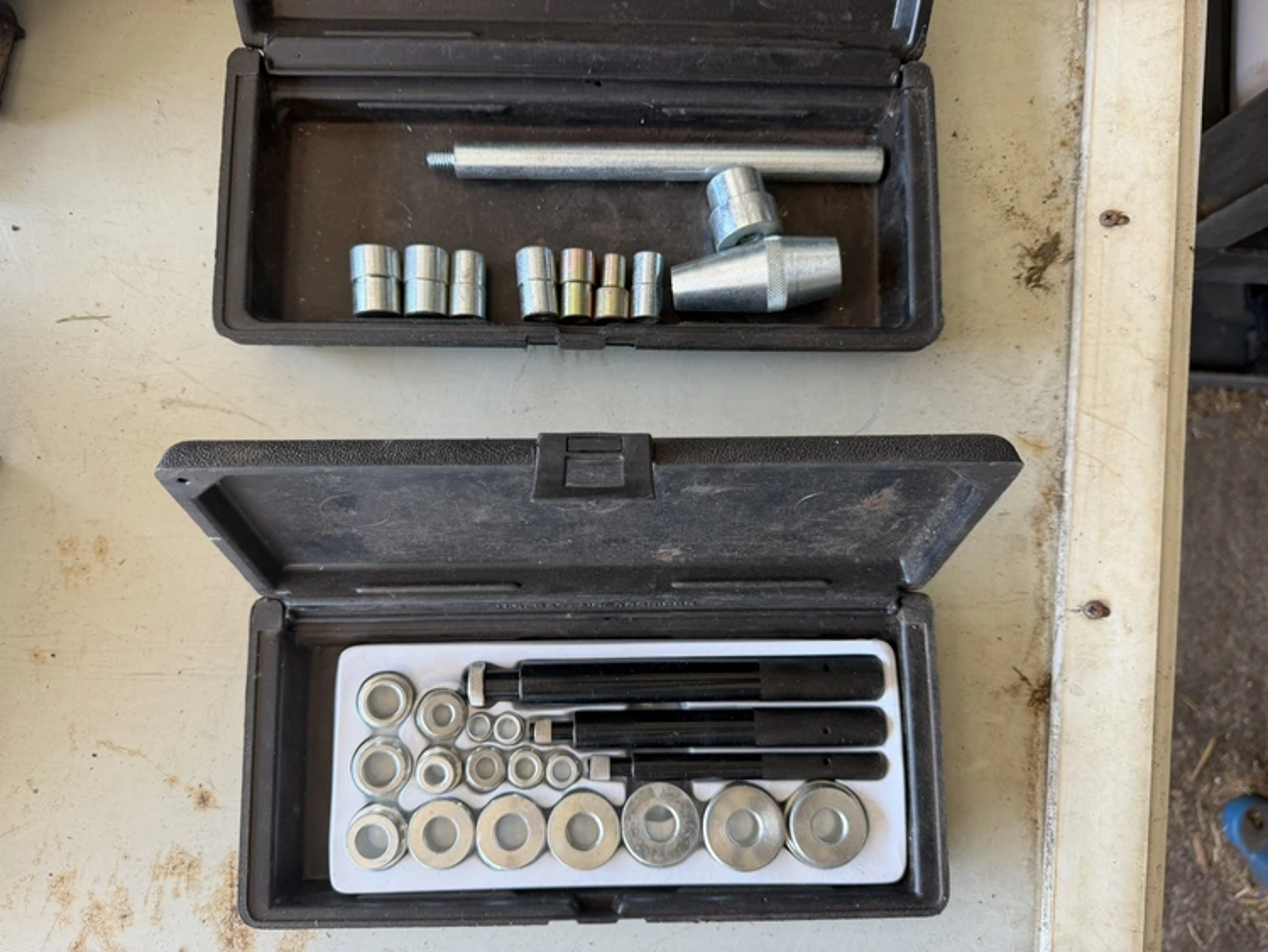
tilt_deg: -85.3
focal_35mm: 24
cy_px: 476
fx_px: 879
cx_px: 634
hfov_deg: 71.6
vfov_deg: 56.8
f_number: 1.78
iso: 80
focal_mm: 6.76
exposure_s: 1/121
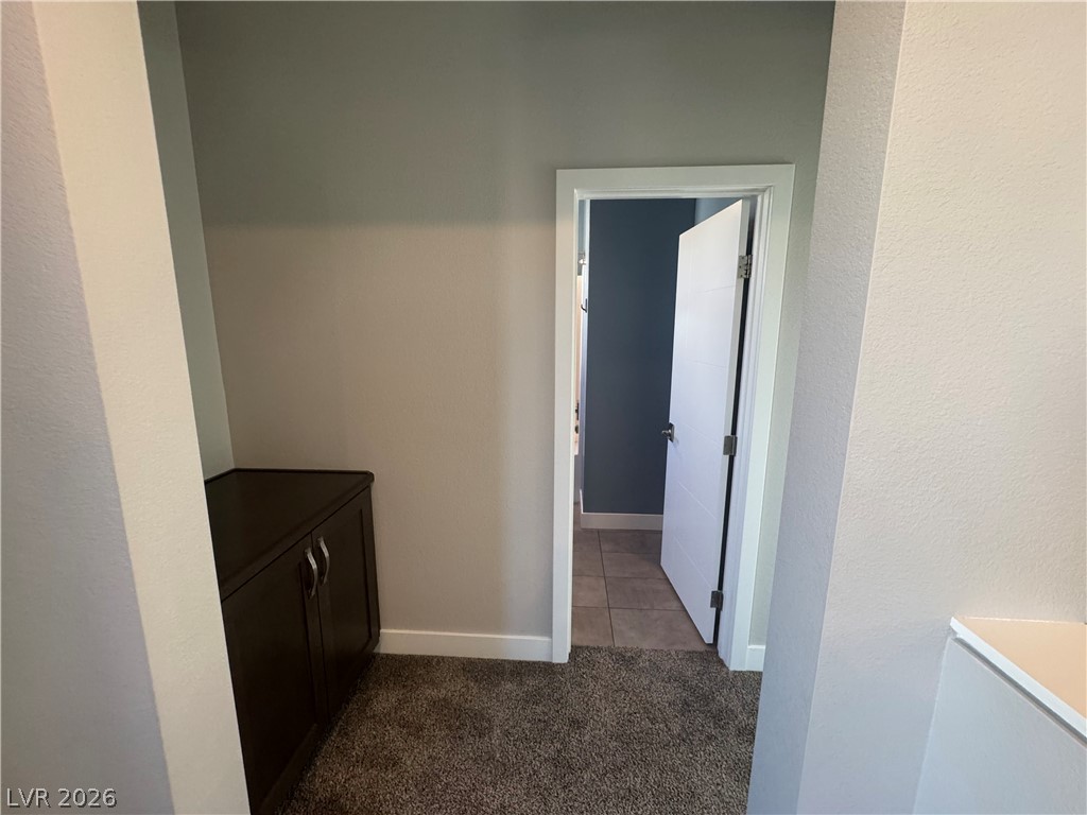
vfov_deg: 85.7
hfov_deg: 102.1
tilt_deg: -11.0
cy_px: 408
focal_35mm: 14
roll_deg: -0.8
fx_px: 440
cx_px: 544
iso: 250
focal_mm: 2.22
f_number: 2.2
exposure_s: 1/120
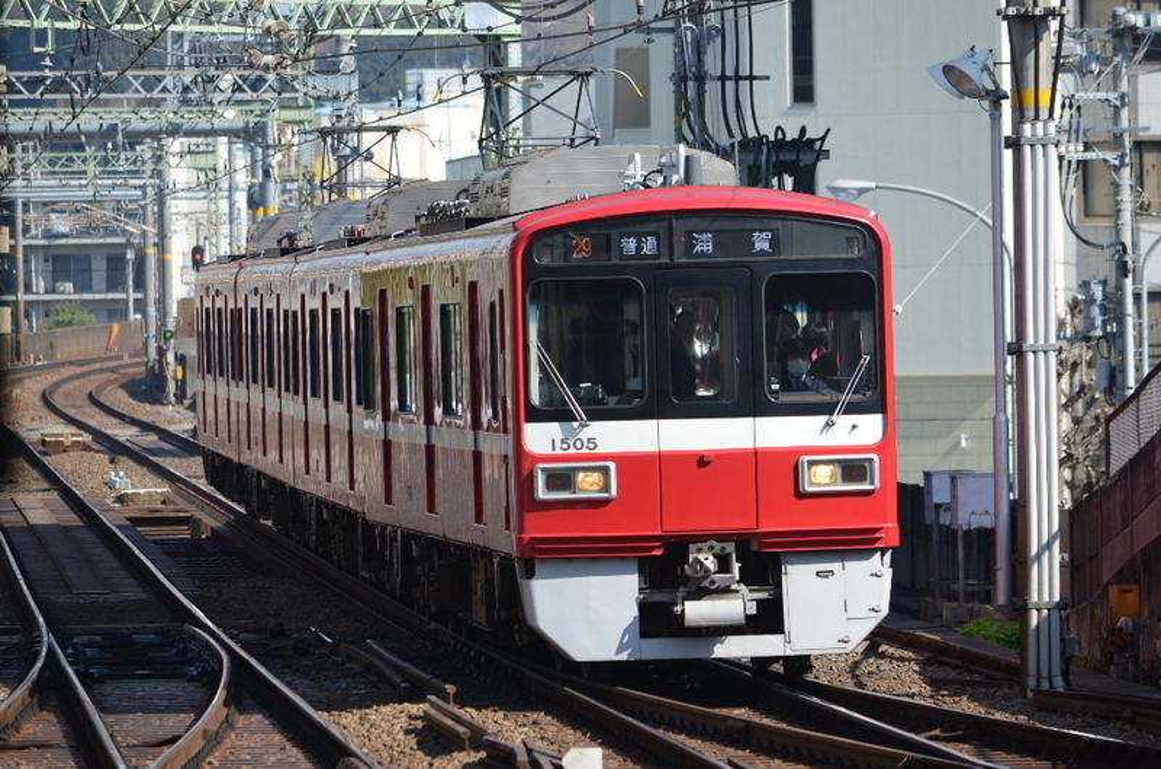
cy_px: 384
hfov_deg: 6.3
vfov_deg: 4.1
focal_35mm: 330
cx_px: 580
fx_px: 10621
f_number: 6.3
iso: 200
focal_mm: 220
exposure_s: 1/640
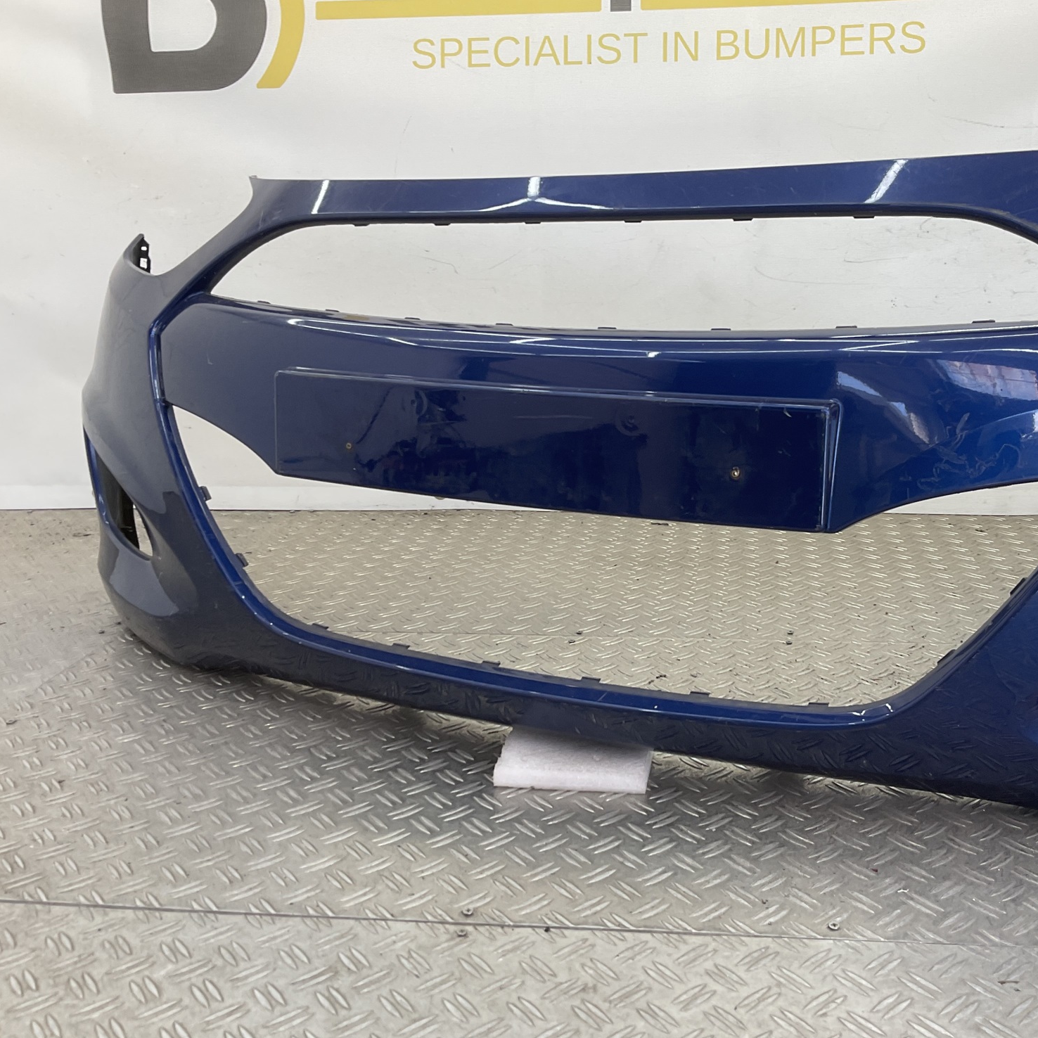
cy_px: 508
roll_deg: +0.2
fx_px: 1187
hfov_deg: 46.9
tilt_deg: -13.3
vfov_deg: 47.2
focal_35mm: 35
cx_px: 640
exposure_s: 1/100
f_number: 1.8
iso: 20
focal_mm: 3
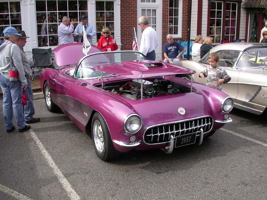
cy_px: 100
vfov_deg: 37.7
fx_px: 293
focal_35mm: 38
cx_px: 134
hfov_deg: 49.0
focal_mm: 7.85
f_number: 6
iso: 100
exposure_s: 1/227
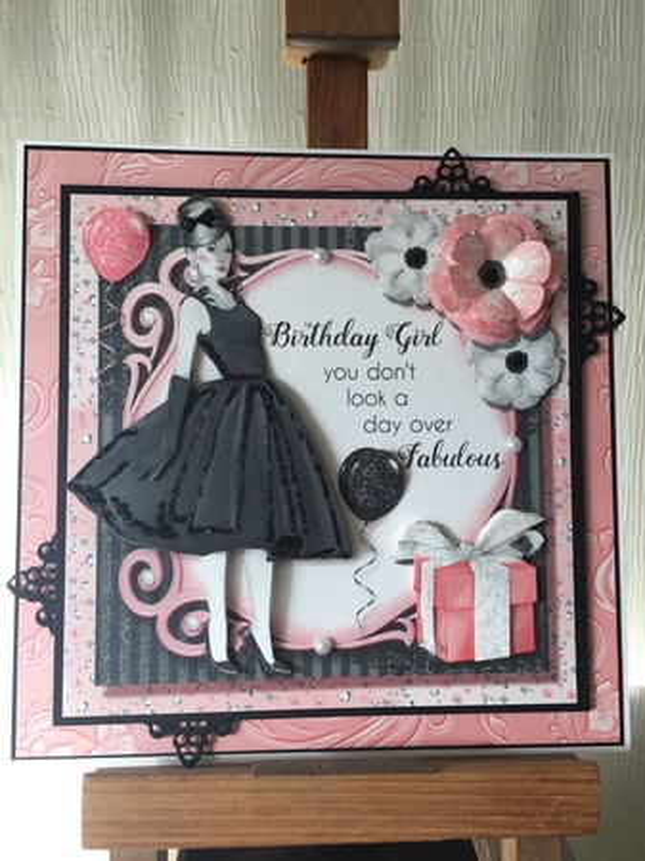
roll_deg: -0.9
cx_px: 322
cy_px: 430
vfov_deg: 61.7
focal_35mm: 29
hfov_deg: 48.2
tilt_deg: -10.2
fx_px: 721
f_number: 2.2
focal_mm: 4.15
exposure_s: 1/100
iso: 50
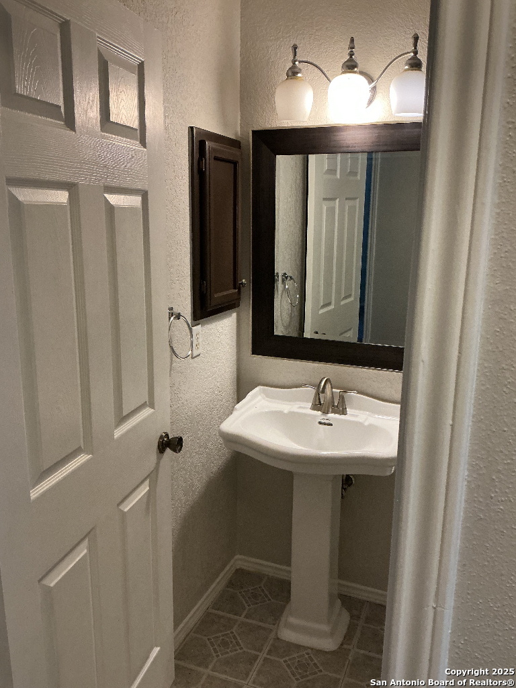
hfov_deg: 48.2
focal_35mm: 29
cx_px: 258
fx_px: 576
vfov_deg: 61.7
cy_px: 344
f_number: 1.8
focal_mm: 3
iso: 250
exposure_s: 1/60
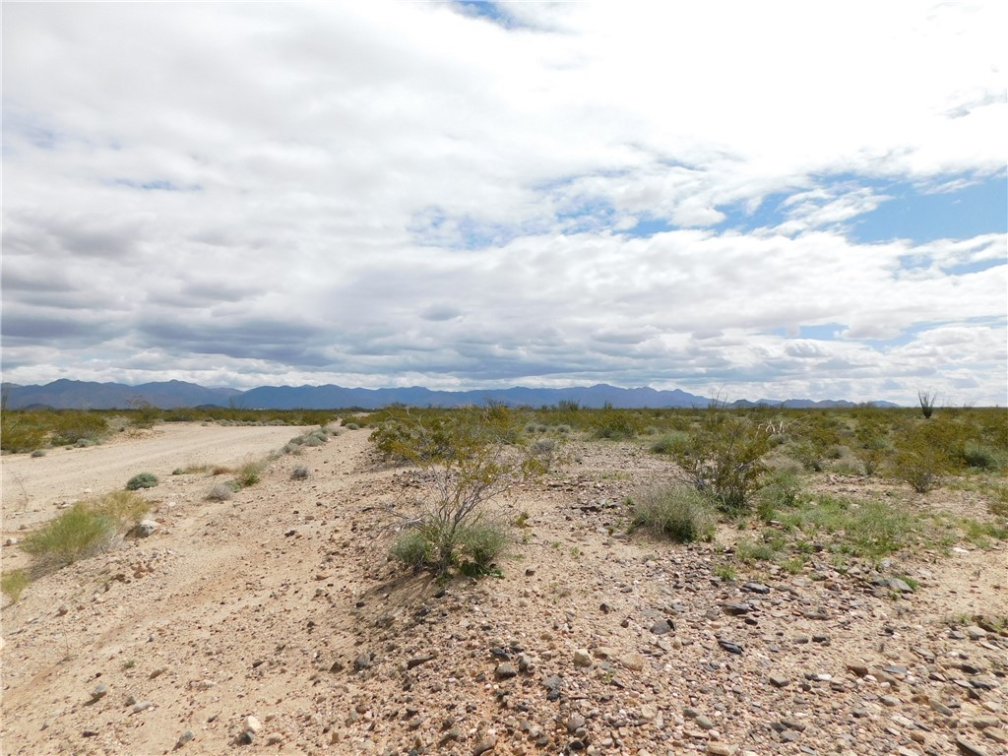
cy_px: 378
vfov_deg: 58.9
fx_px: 670
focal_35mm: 23
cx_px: 504
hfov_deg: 73.9
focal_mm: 4
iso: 125
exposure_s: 1/800
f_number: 6
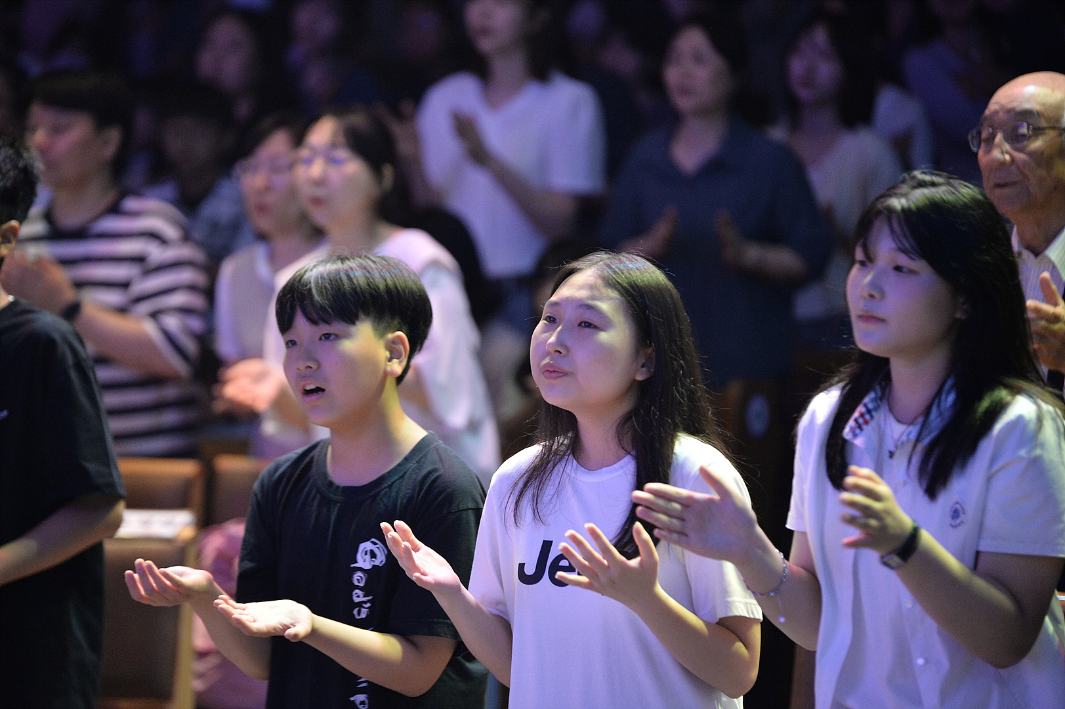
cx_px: 532
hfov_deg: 11.8
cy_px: 354
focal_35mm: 175
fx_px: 5174
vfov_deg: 7.8
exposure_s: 1/200
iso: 3200
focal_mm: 175
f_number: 2.8
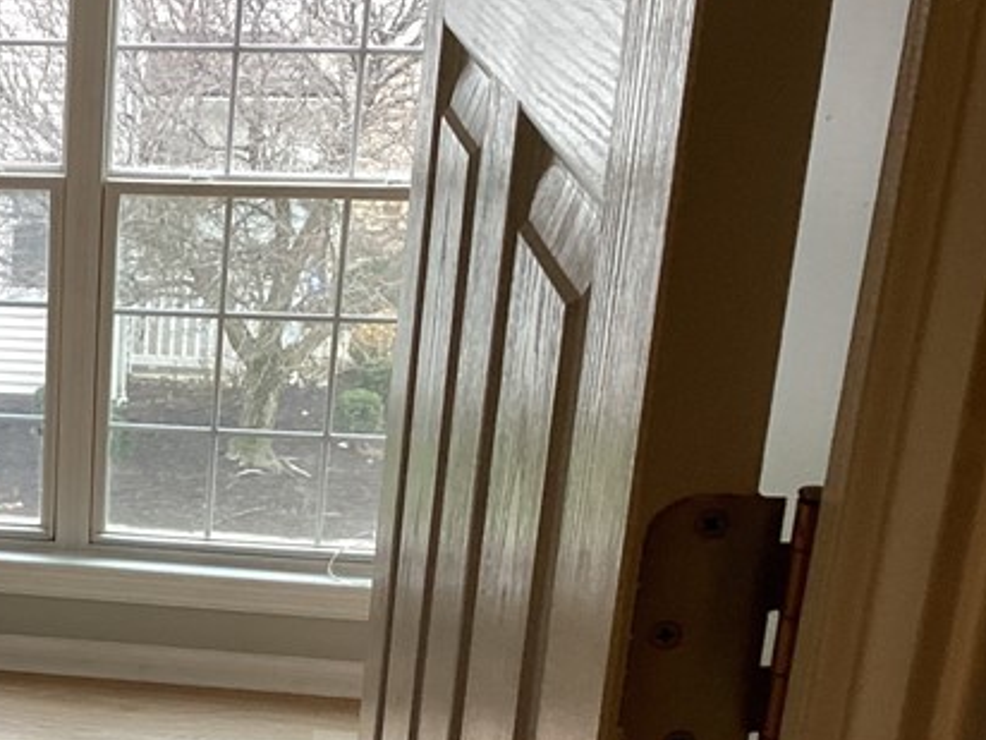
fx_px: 2193
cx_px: -187
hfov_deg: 23.3
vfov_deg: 18.7
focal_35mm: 77
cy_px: 697
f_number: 2.4
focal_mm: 3.3
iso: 80
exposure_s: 1/120
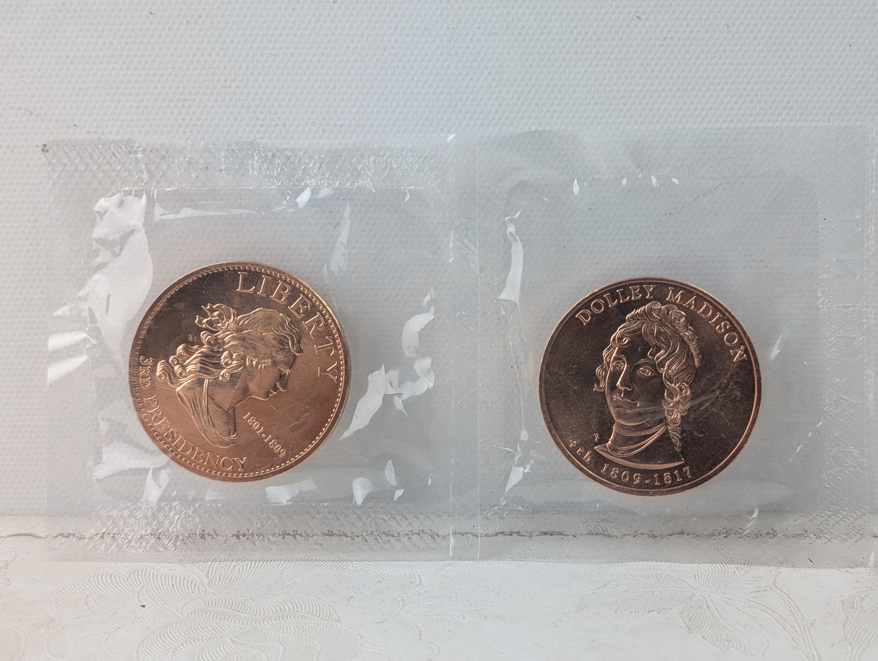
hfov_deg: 38.9
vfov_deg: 29.7
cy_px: 330
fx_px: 1245
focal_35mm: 49
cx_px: 439
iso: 30
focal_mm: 6.9
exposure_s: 1/60
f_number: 1.68
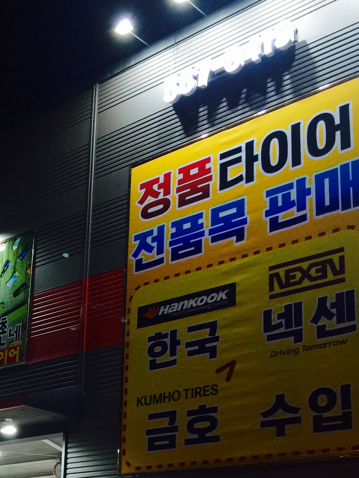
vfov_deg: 31.8
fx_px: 816
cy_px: 386
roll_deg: -2.9
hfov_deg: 24.2
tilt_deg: +16.1
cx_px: 43
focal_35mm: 59
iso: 64
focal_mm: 4.15
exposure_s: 1/15
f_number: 2.2
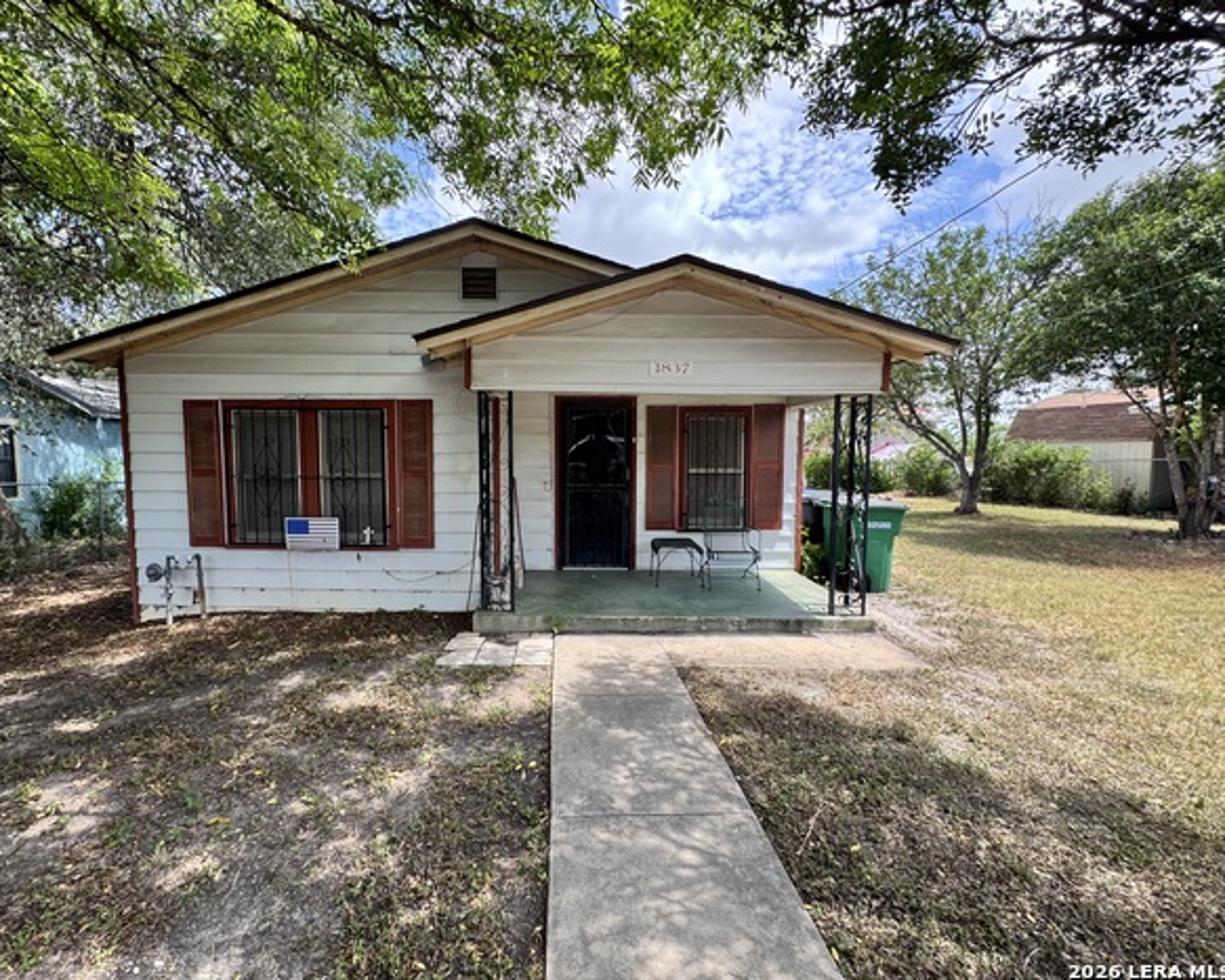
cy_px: 479
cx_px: 563
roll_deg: -0.4
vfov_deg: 84.0
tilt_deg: -6.6
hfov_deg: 96.6
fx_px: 544
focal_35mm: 15
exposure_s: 1/284
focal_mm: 2.22
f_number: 2.2
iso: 40
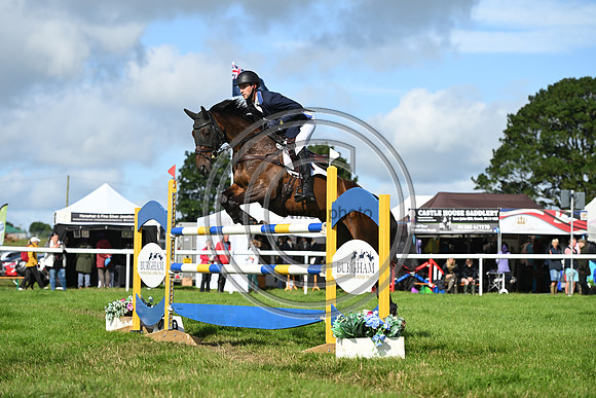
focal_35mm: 120
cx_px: 298
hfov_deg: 17.1
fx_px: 1987
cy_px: 199
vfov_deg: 11.4
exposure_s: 1/1250
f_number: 4
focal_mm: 120
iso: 125
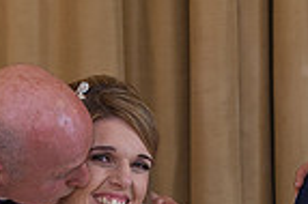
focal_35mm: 177
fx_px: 1513
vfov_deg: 7.7
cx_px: 118
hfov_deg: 11.6
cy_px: 223
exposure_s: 1/100
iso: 320
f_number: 2.8
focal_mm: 35
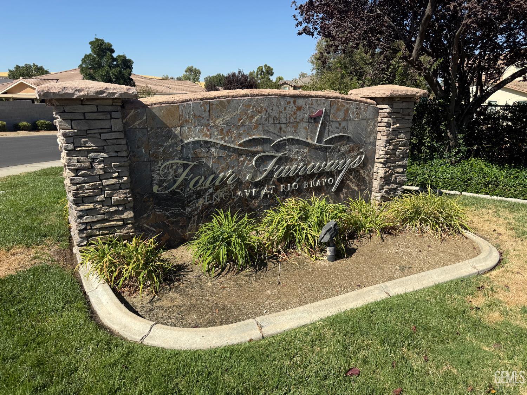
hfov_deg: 71.6
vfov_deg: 56.8
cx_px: 264
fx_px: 365
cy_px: 198
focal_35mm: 24
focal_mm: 6.76
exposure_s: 1/4167
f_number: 1.78
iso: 80
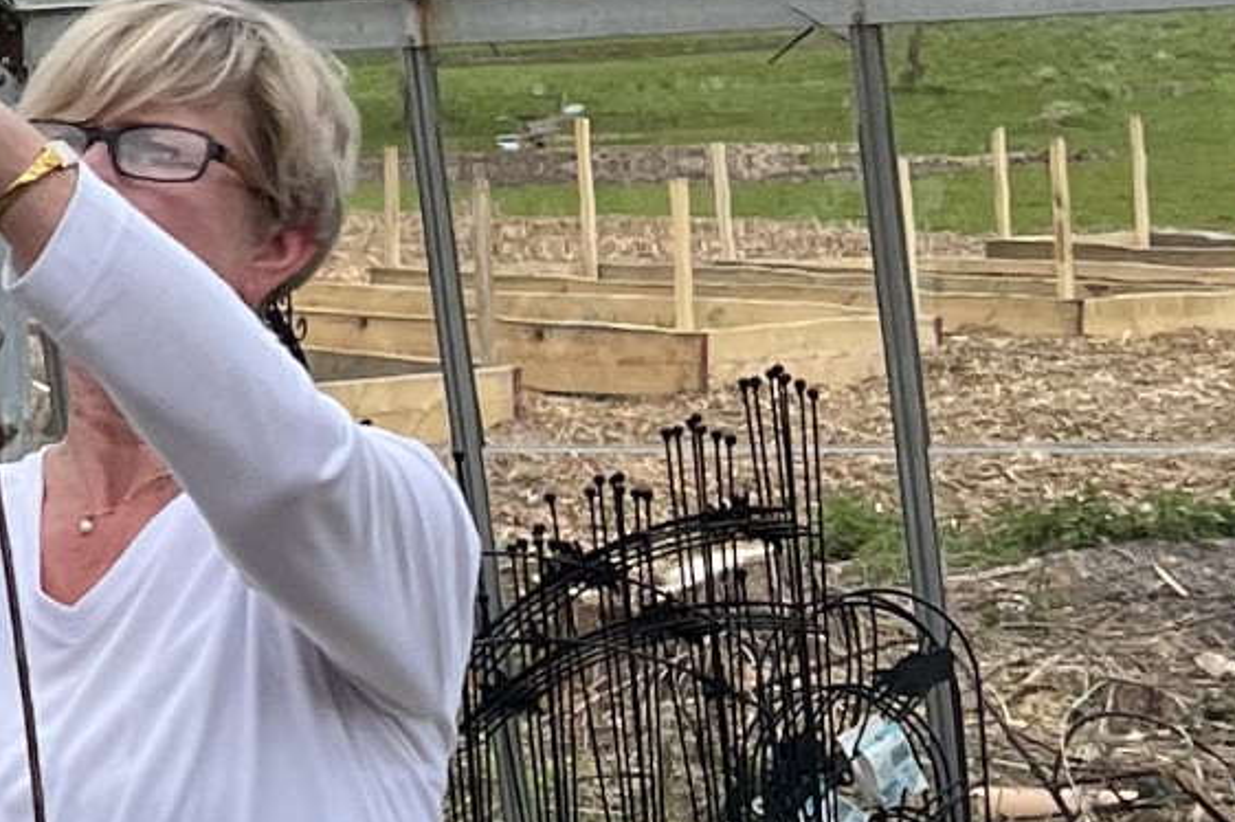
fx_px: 2640
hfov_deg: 23.2
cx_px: -389
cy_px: 724
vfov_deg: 17.5
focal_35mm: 77
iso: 50
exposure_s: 1/2632
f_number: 1.5
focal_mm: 5.7
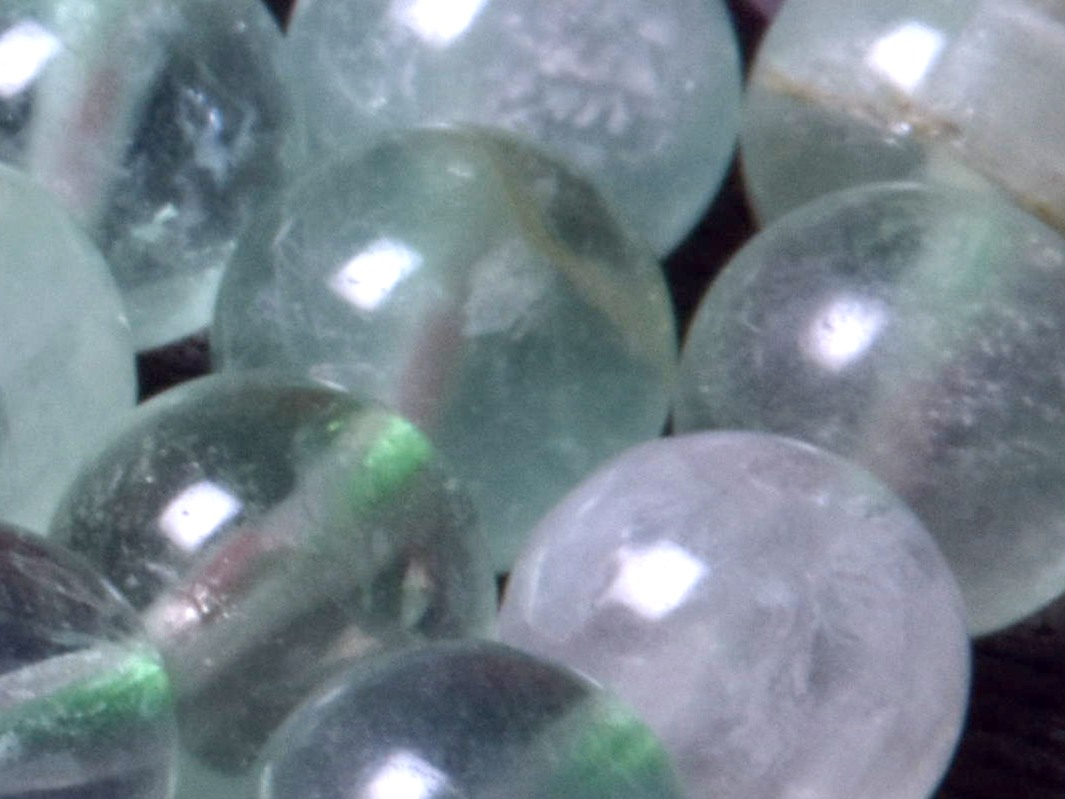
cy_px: 443
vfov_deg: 2.1
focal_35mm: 713
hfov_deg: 2.8
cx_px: -695
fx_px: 21933
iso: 160
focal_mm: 130
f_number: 25
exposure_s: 1/160
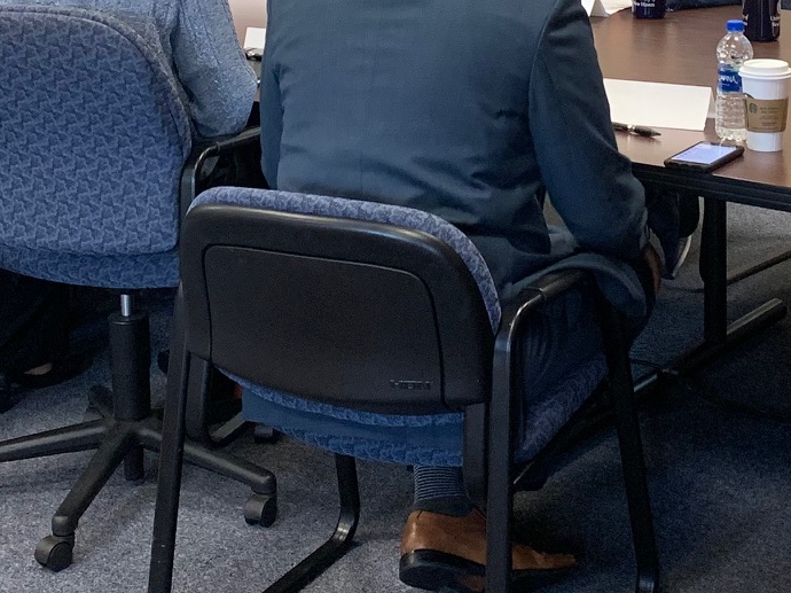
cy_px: -40
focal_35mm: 76
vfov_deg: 18.7
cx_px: 501
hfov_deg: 25.6
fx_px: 1736
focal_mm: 4.25
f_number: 1.8
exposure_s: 1/60
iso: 320
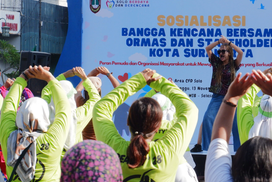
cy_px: 53
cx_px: 196
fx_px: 748
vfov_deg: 13.8
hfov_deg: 20.5
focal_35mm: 99
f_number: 5.6
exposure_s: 1/2000
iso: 1600
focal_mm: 45
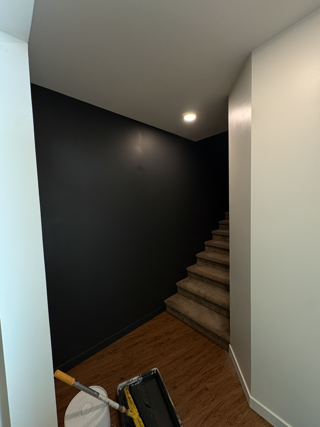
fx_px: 173
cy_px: 214
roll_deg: +2.0
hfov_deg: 85.7
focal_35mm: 14
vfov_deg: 102.1
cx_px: 160
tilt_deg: -2.7
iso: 400
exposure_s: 1/60
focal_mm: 2.22
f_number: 2.2
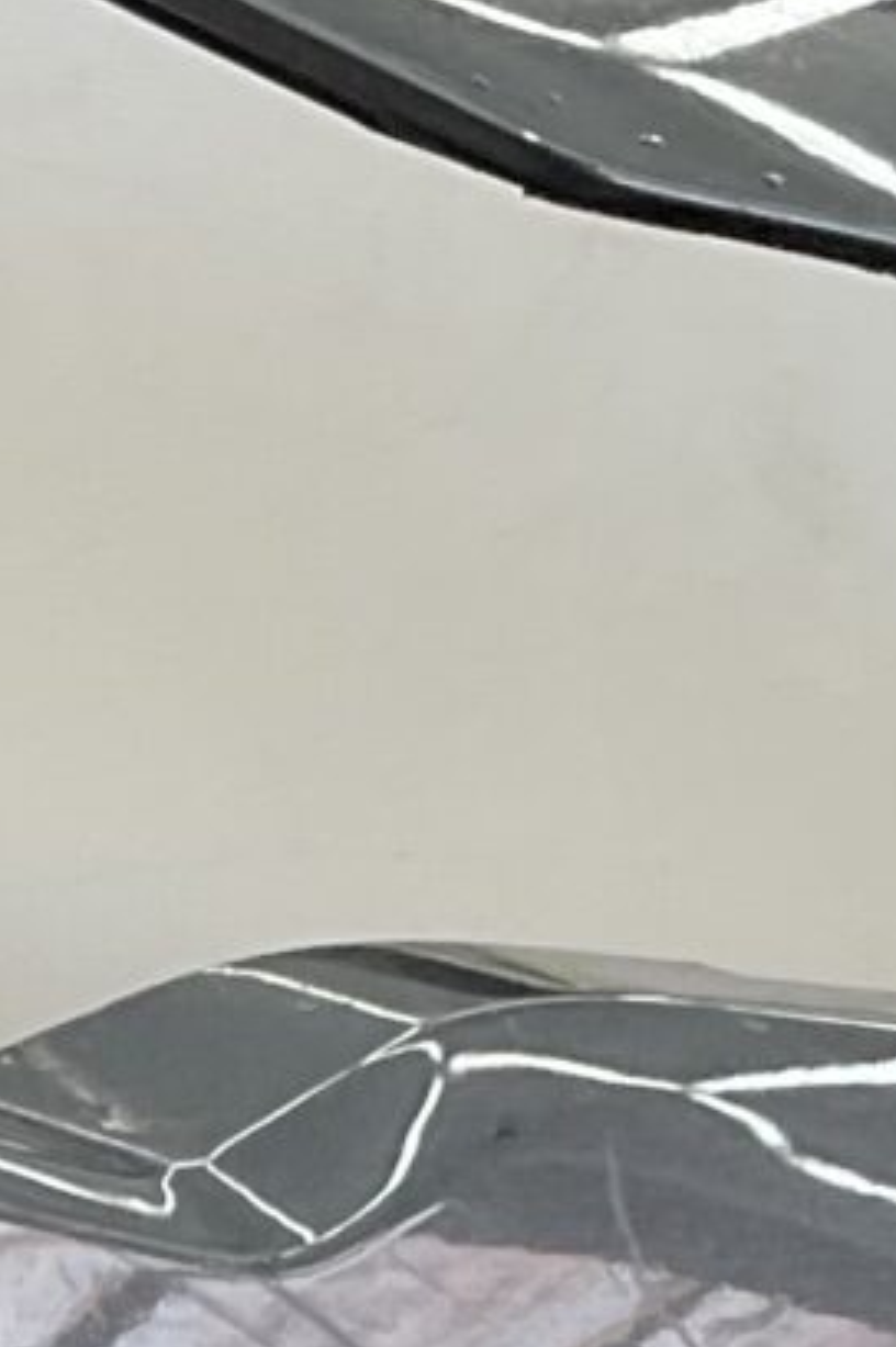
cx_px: -267
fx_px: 7067
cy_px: 2151
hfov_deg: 7.2
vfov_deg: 10.4
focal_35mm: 189
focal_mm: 3
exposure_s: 1/120
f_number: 1.8
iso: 32
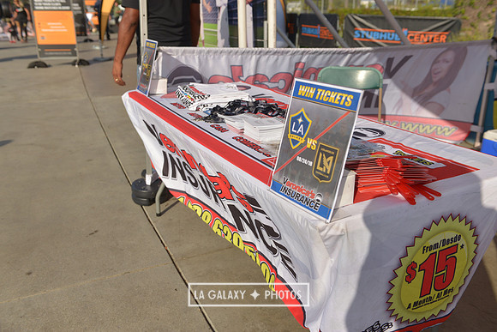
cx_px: 248
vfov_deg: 41.1
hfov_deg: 58.7
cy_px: 166
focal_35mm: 32
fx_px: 442
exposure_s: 1/2500
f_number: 4.5
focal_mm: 32
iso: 200
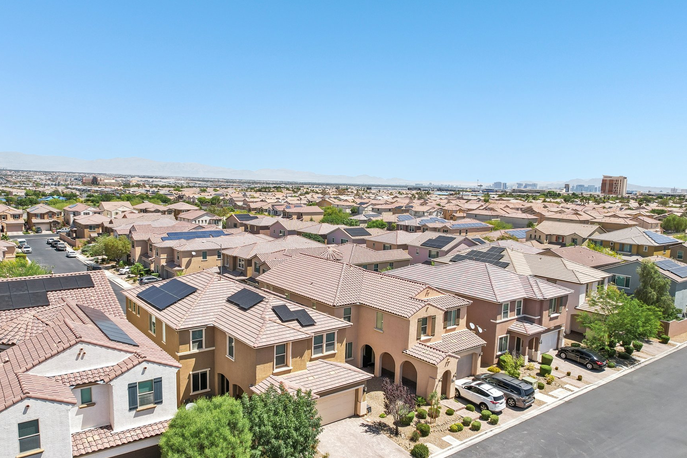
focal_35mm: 26
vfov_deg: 49.5
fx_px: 496
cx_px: 315
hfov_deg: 69.3
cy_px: 244
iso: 110
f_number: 2.8
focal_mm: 8.4
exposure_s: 1/1600
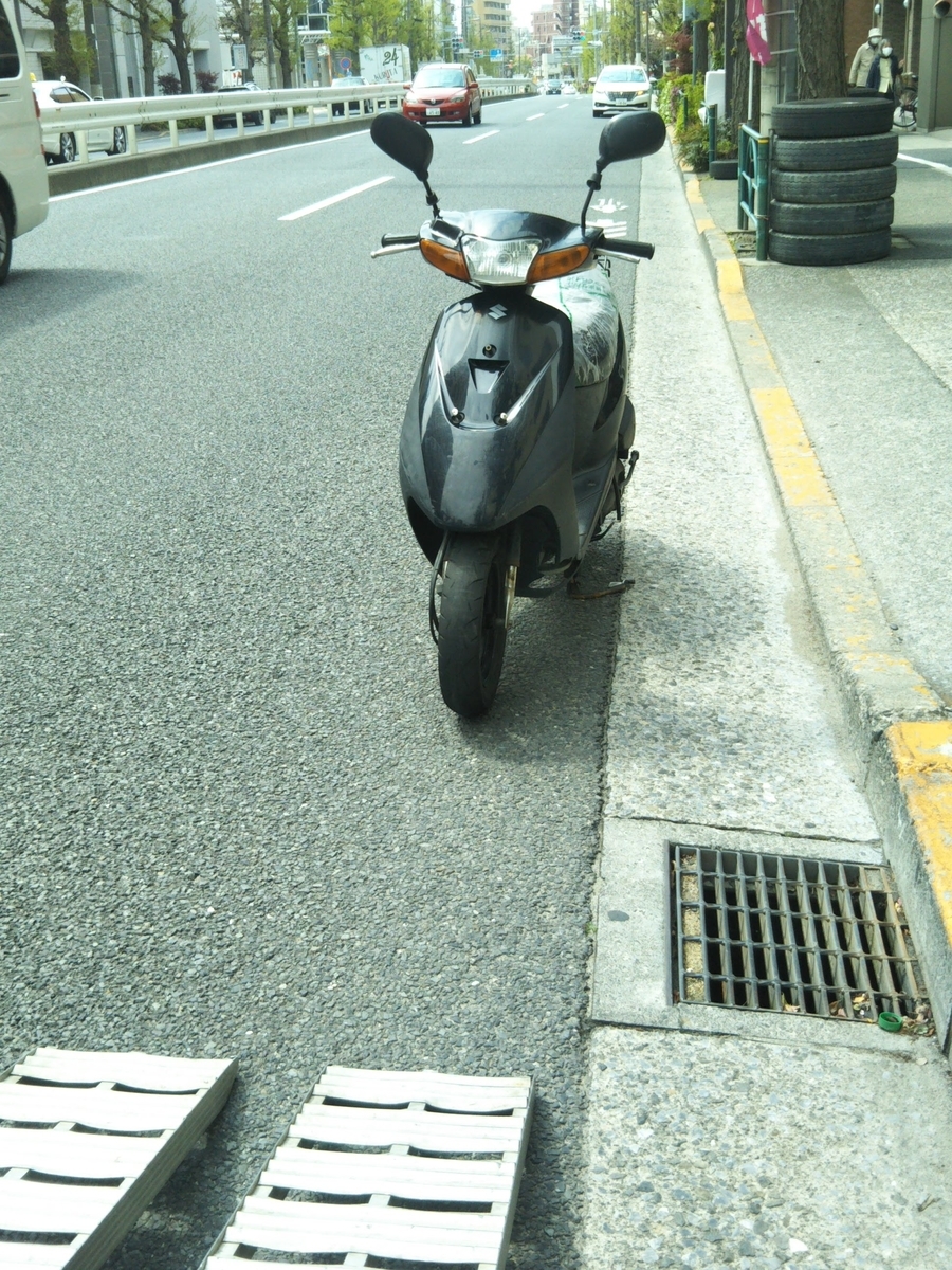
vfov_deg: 60.0
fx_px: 1100
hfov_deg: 46.8
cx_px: 476
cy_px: 635
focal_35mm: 30
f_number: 2.2
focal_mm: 4
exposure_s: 1/342
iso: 27
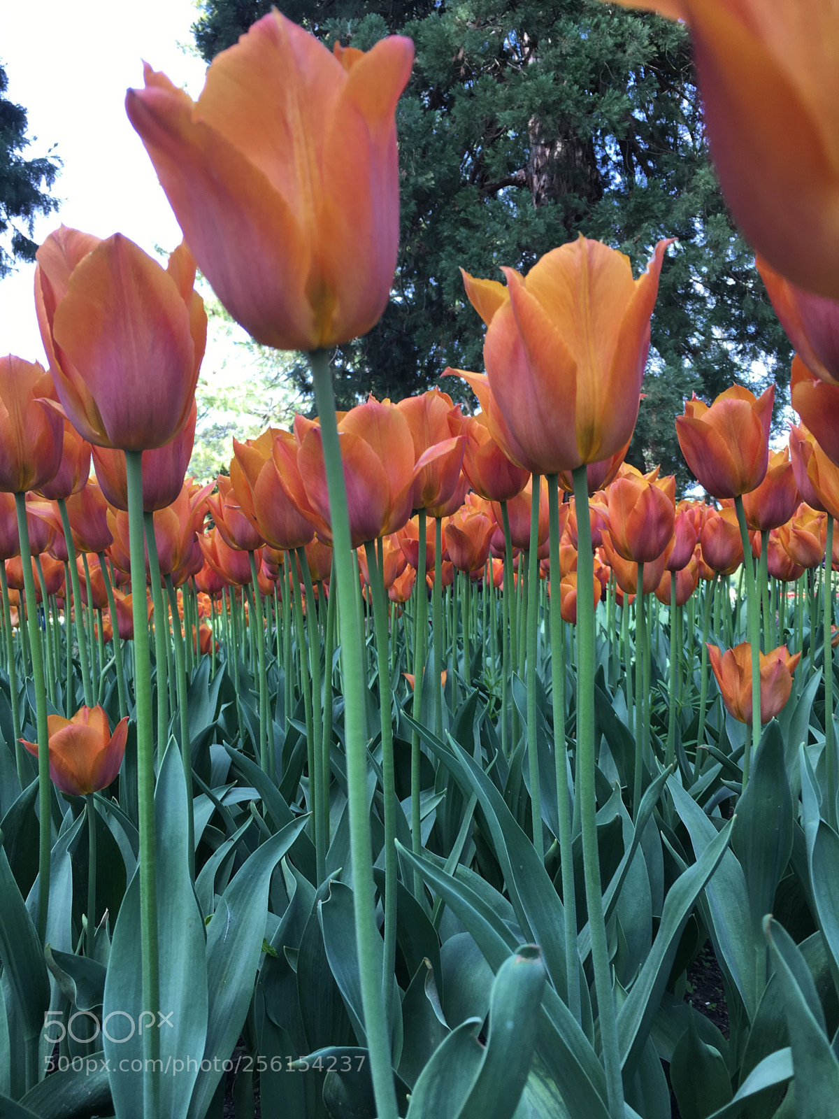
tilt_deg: +3.0
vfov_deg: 61.7
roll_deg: +1.7
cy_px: 560
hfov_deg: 48.2
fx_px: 937
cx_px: 420
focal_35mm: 29
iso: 25
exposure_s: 1/117
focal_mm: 4.15
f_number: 2.2
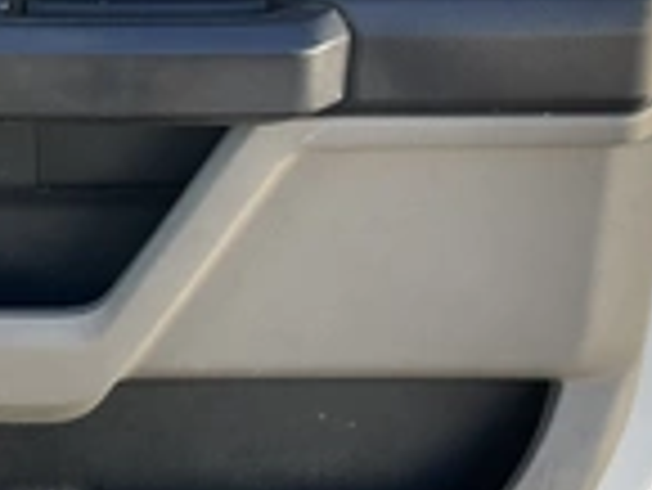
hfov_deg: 24.1
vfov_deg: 18.4
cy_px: 171
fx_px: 1508
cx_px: 139
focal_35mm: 80
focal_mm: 3
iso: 25
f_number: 1.8
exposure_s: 1/251
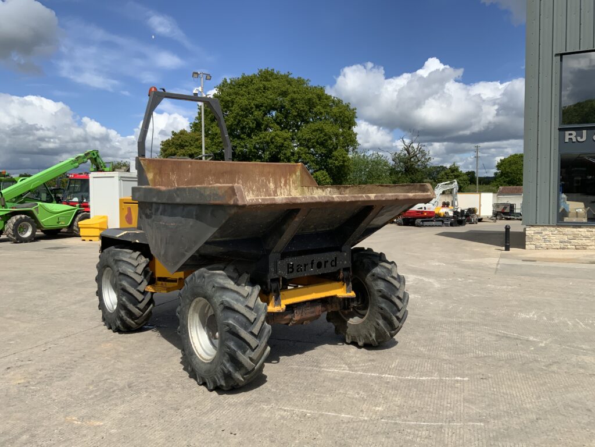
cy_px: 224
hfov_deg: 61.7
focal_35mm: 29
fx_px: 498
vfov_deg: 48.2
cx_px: 298
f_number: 1.8
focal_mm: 3
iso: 20
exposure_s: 1/2801
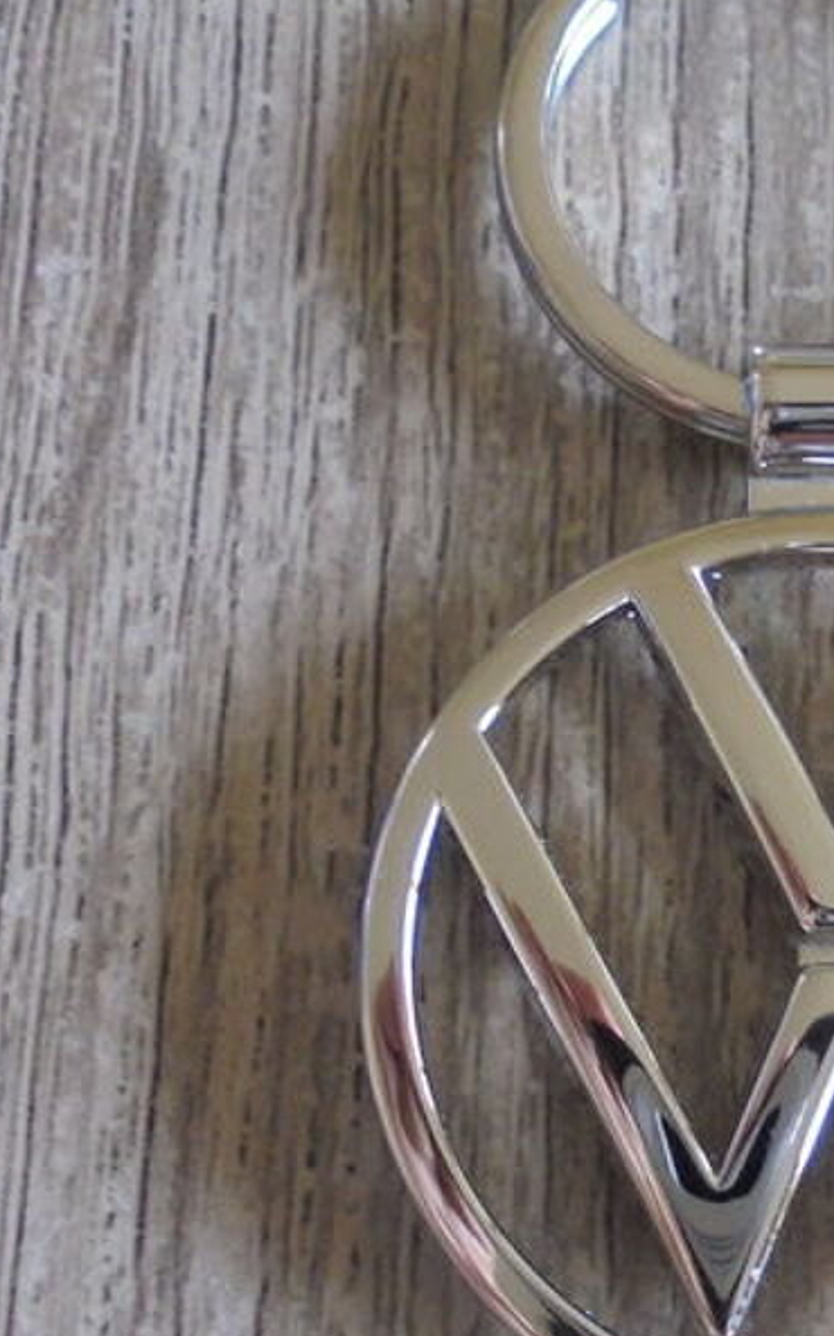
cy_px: 794
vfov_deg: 32.9
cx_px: 703
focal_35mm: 62
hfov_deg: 20.6
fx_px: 2257
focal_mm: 4.6
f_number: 3.5
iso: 250
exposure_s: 1/30
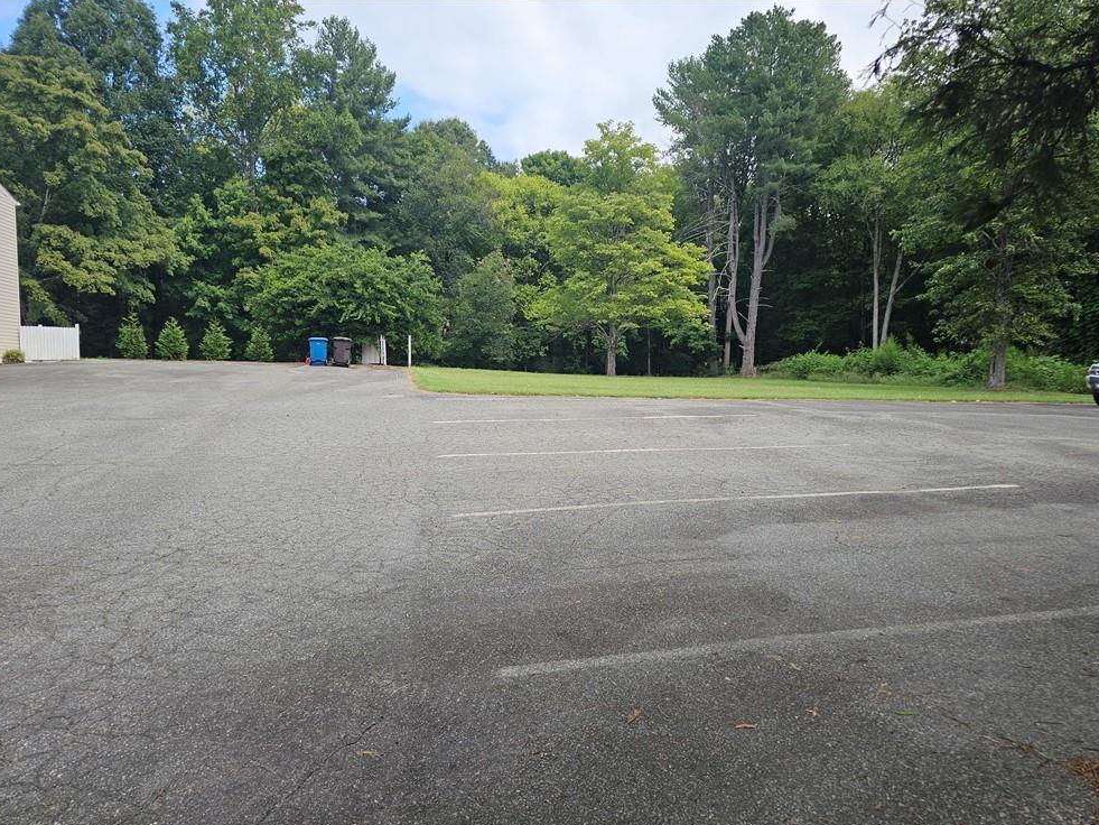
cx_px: 564
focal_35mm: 24
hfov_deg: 71.6
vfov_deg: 56.8
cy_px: 428
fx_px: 762
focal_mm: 6.3
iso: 10
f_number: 1.7
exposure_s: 1/325
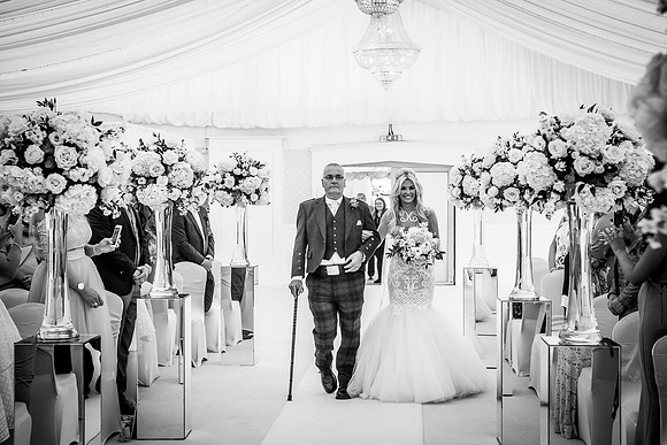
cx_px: 334
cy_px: 222
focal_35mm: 62
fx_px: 1149
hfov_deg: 32.4
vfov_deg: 21.9
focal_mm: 62
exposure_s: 1/500
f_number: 5.6
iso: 640
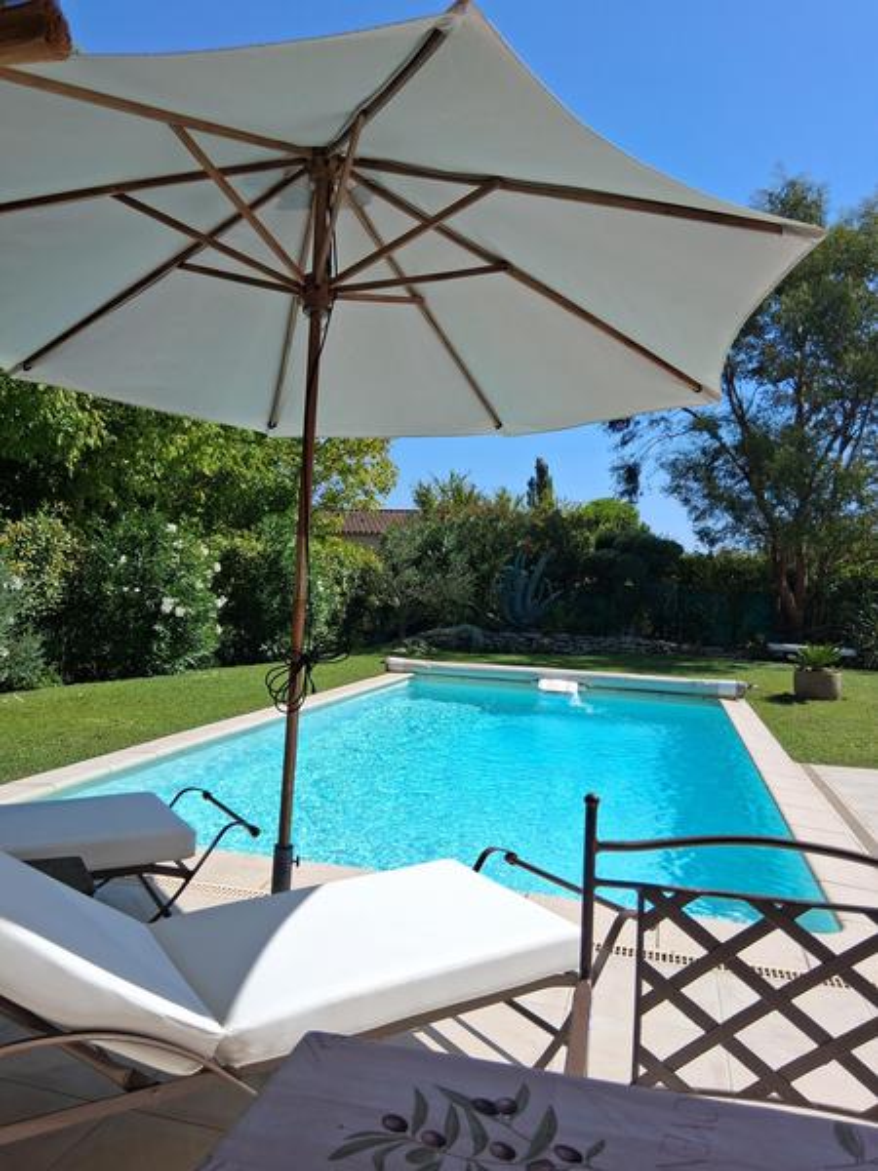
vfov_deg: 67.3
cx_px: 439
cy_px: 586
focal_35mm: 26
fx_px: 879
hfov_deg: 53.1
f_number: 1.8
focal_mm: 3.98
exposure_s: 1/984
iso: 25
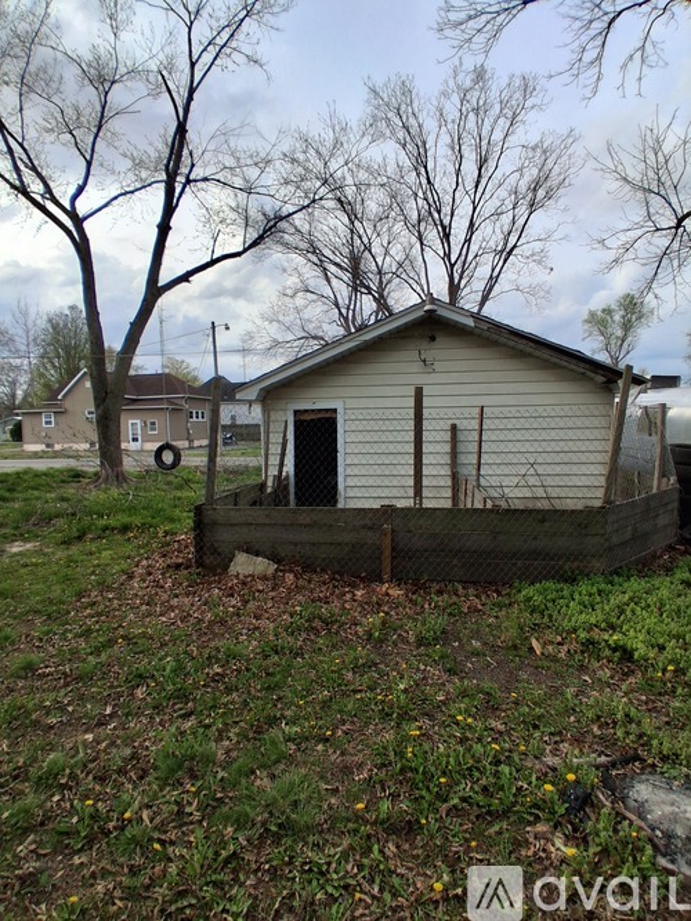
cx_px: 346
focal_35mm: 17
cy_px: 460
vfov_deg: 91.0
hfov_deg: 74.7
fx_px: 453
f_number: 2.2
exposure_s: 1/911
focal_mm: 1.4
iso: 50
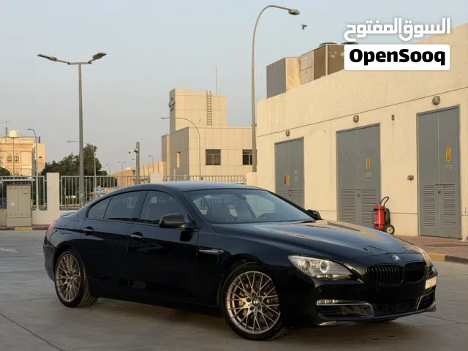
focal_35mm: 48
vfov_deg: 30.3
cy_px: 176
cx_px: 234
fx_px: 649
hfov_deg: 39.7
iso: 64
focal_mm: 6.76
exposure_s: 1/1041
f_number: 1.78
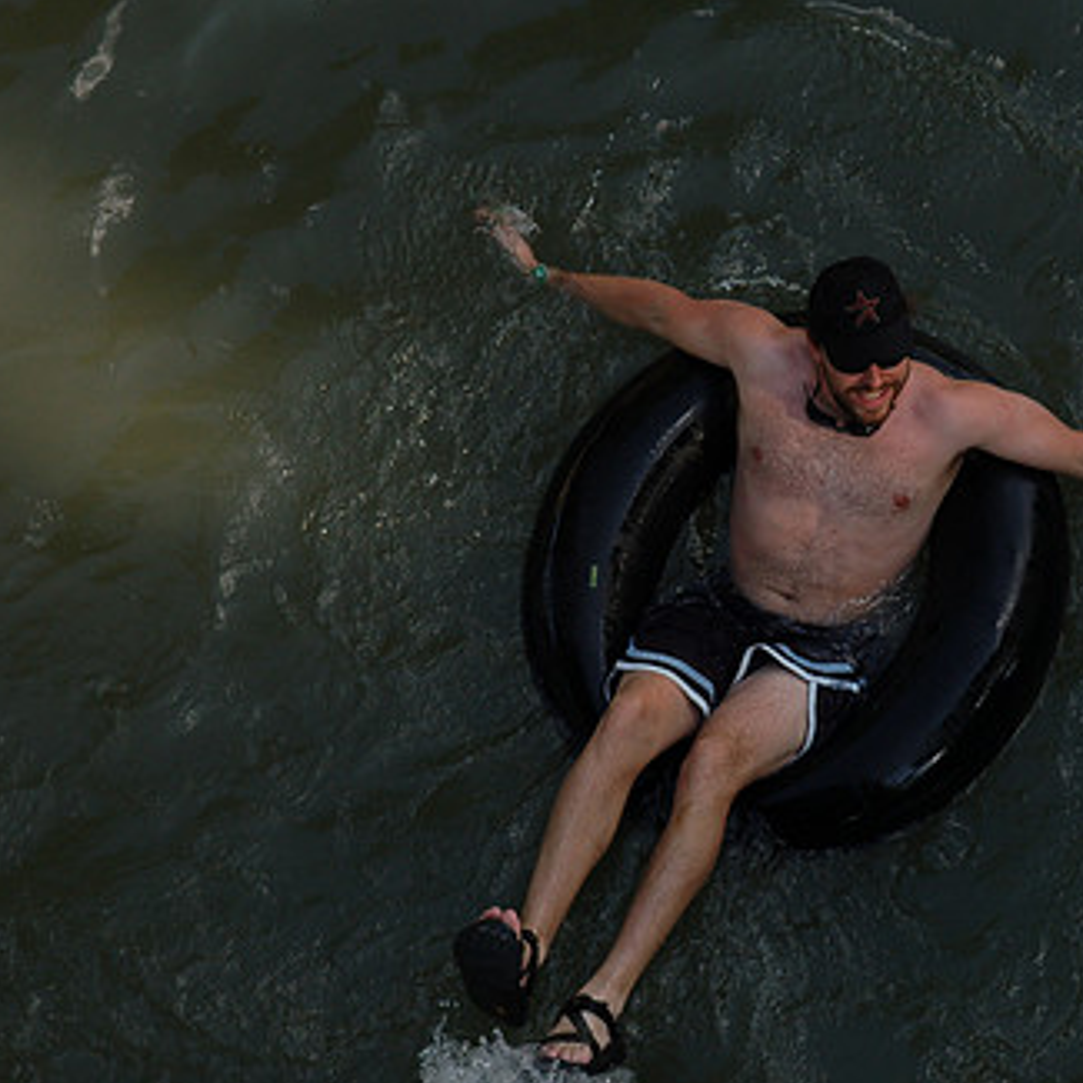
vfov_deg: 7.8
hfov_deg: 7.8
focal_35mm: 223
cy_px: 553
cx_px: 790
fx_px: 7893
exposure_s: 1/320
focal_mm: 98
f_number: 5.3
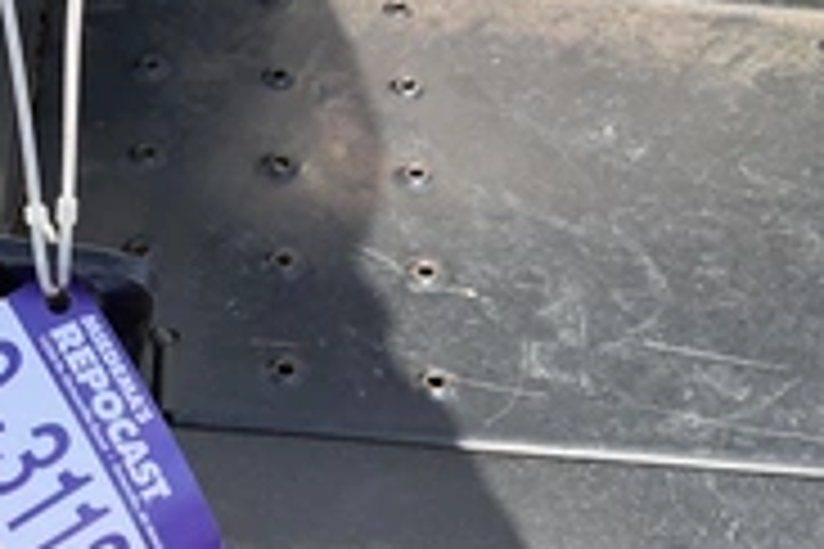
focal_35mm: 66
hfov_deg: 29.2
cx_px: 77
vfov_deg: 20.0
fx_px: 1511
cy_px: 544
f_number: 1.8
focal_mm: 3
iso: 25
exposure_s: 1/666
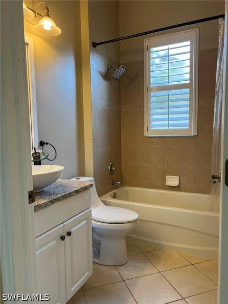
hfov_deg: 53.1
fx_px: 228
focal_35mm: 26
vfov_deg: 67.3
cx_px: 114
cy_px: 152
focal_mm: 5.7
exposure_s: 1/120
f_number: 1.5
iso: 100
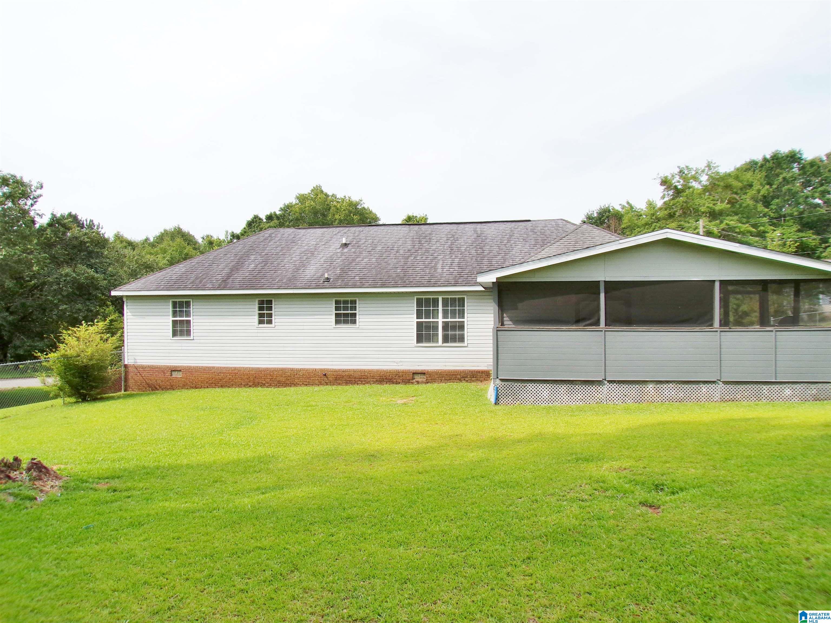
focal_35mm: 24
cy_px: 312
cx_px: 416
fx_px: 576
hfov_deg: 71.6
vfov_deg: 56.8
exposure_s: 1/680
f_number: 4.4
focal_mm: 4.3
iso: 100
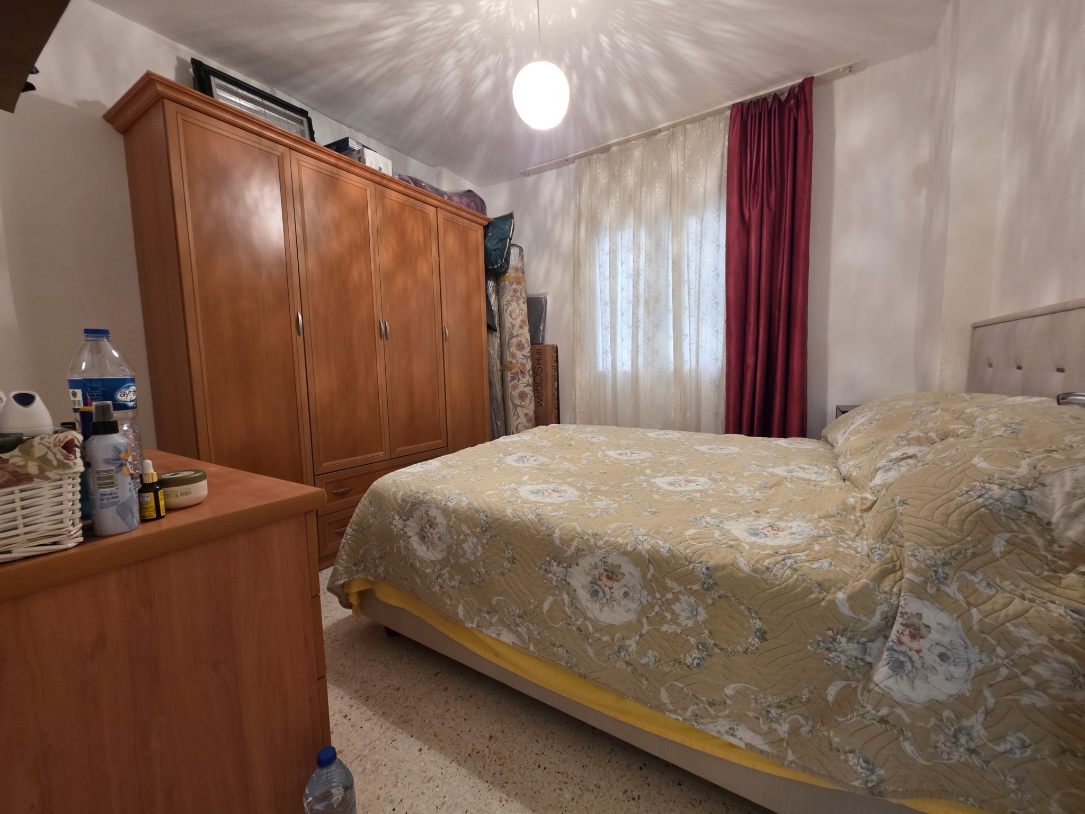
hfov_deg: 106.2
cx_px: 542
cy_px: 407
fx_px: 407
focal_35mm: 13
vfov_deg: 89.9
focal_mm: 2.2
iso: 250
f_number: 1.9
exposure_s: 1/50
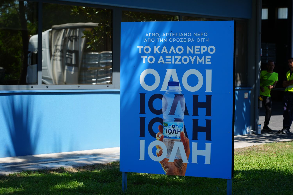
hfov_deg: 19.5
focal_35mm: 105
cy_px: 98
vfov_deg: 13.0
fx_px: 855
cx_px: 146
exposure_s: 1/400
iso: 100
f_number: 5.6
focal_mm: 105
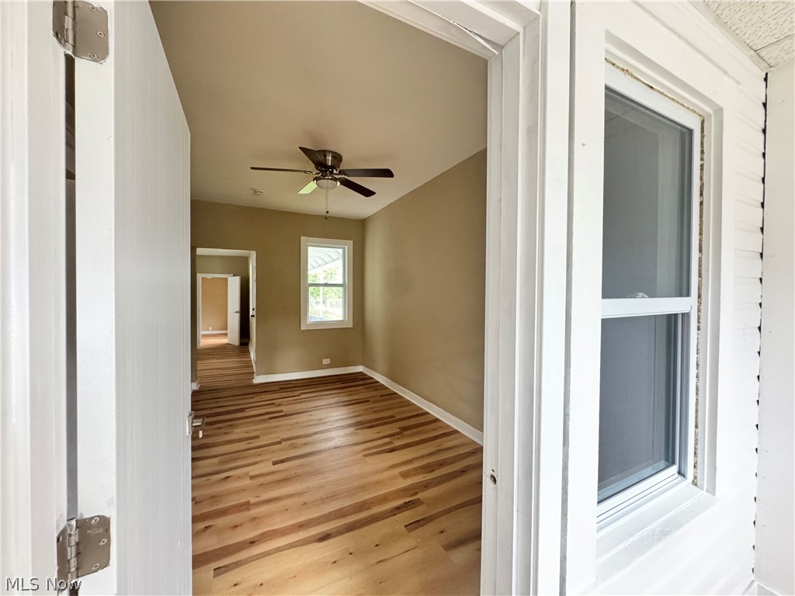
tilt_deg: +0.2
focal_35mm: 14
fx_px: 322
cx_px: 398
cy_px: 298
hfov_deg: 102.1
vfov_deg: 85.7
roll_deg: -0.3
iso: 640
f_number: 2.2
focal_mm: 2.22
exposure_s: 1/60
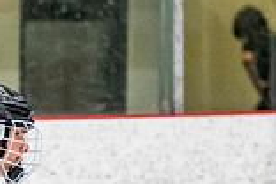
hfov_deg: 3.9
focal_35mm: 522
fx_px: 4002
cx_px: -146
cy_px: 340
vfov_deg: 2.6
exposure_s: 1/640
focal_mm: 98
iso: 2000
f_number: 3.2
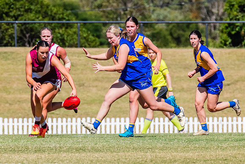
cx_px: 80
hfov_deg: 2.4
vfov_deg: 1.6
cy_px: 98
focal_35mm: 864
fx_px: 5882
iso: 800
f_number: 10
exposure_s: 1/1600
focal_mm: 420
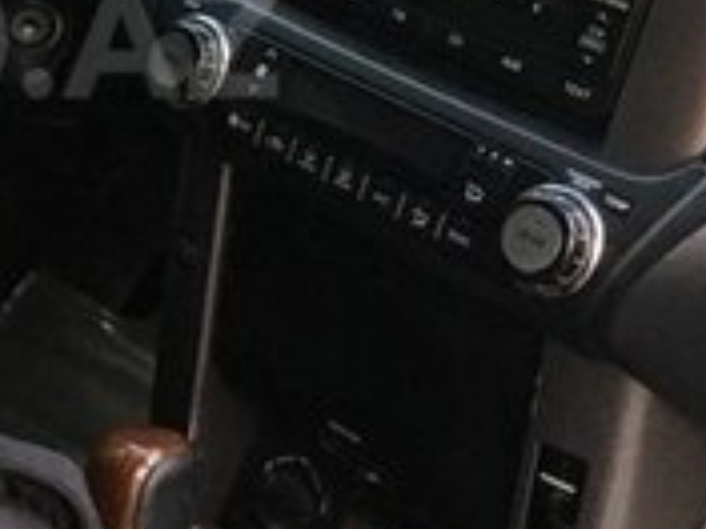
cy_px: 38
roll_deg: -1.1
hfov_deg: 17.3
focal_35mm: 109
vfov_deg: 13.4
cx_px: -132
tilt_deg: -25.2
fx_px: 2223
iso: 64
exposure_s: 1/33
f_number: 2.2
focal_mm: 4.15
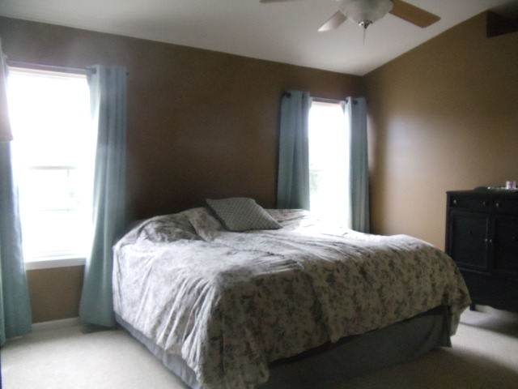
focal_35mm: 44
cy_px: 194
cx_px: 259
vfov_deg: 32.9
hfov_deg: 42.9
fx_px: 658
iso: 800
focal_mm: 6
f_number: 3.5
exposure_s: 1/100
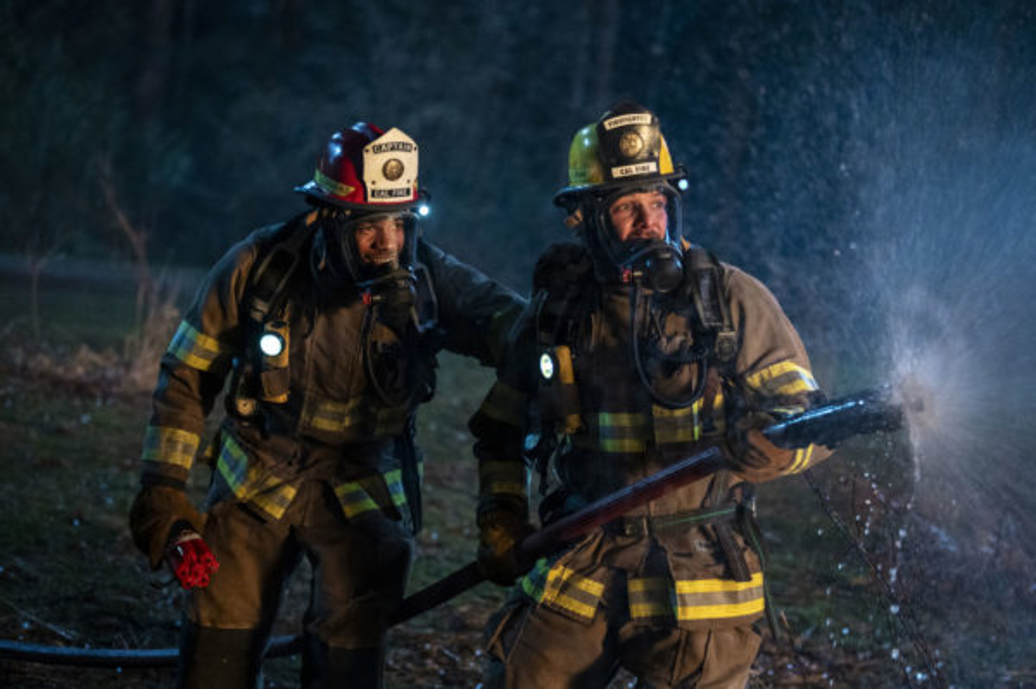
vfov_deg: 18.2
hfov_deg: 27.0
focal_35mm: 75
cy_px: 344
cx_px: 518
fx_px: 2157
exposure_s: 1/320
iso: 6400
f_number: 2.8
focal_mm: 75
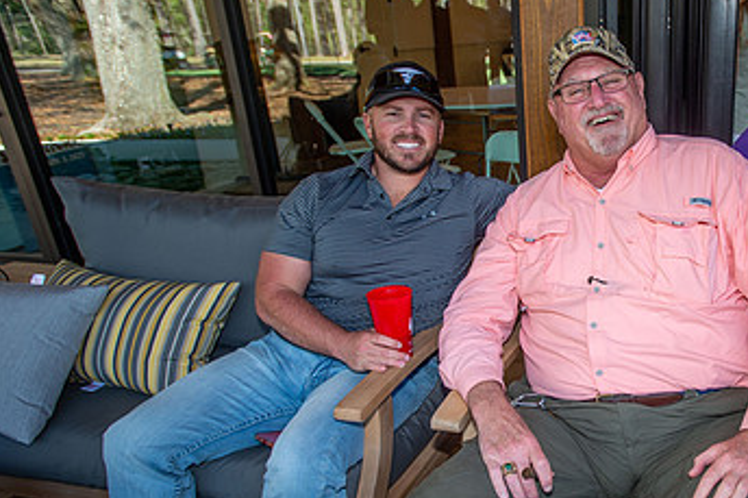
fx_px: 665
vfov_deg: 40.7
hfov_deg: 54.2
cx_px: 611
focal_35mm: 32
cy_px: 318
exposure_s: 1/125
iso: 250
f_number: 3.5
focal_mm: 19
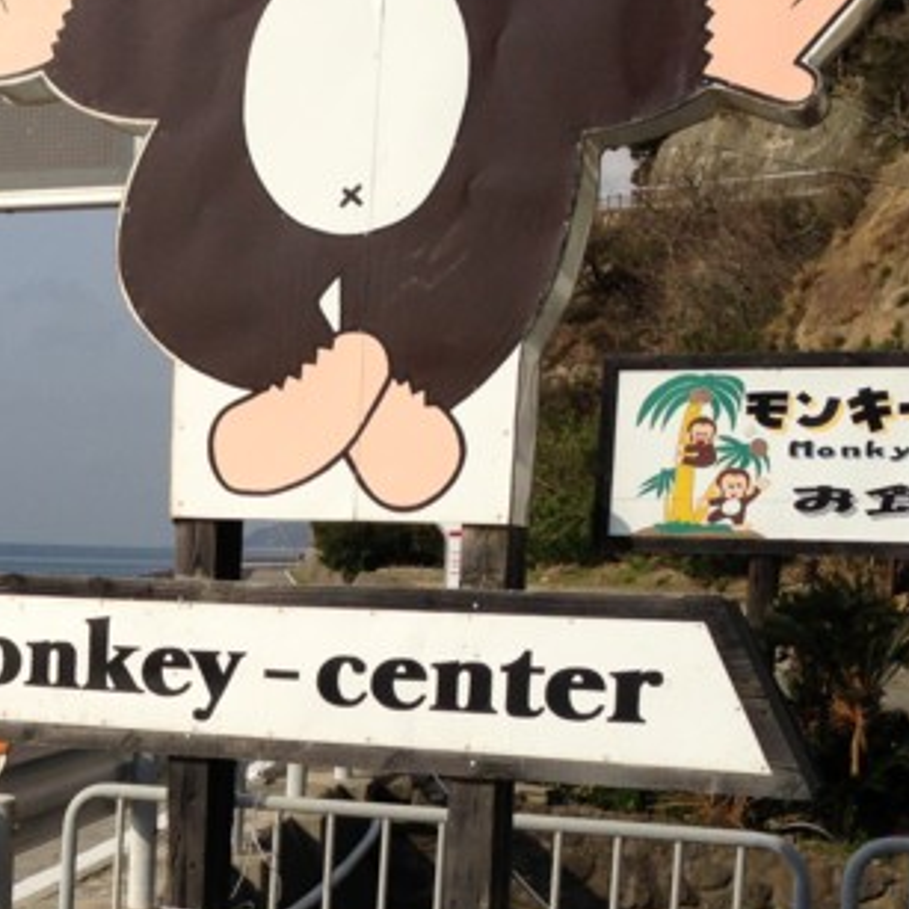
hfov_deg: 21.5
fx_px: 2258
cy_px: 699
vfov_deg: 22.5
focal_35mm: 76
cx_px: -104
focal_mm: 4.13
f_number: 2.4
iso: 50
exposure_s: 1/2857
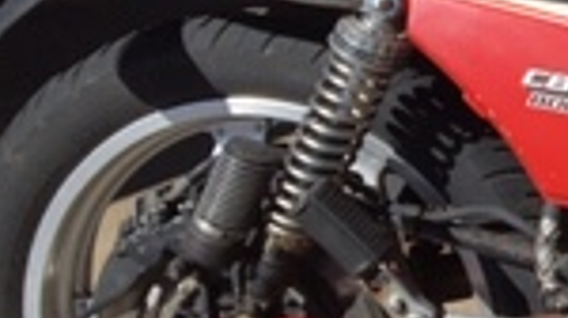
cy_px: 8
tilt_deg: -25.0
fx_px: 2031
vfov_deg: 8.9
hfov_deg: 14.0
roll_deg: -1.2
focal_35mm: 135
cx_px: 1041
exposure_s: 1/1508
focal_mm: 4.15
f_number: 2.2
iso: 25
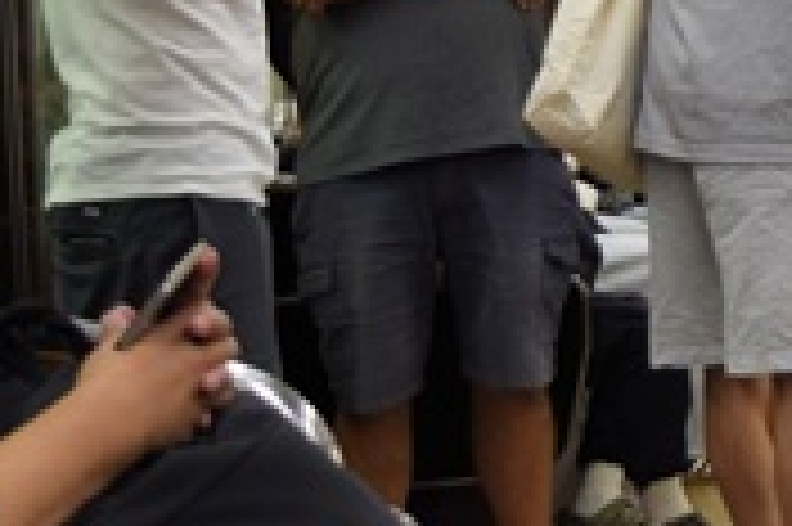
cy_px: -164
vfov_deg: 12.0
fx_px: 2440
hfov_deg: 17.4
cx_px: 999
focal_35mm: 111
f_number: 4
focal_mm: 26
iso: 400
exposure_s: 1/60
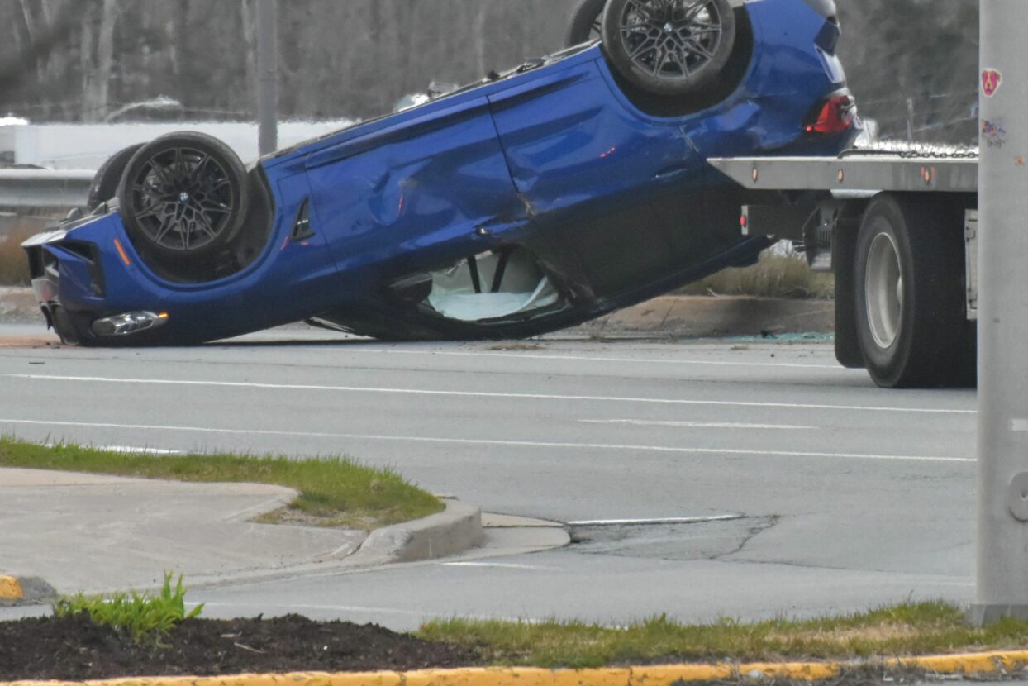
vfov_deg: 1.5
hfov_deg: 2.2
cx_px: 807
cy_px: 130
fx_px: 26447
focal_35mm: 926
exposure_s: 1/2000
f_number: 8
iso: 2000
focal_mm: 300
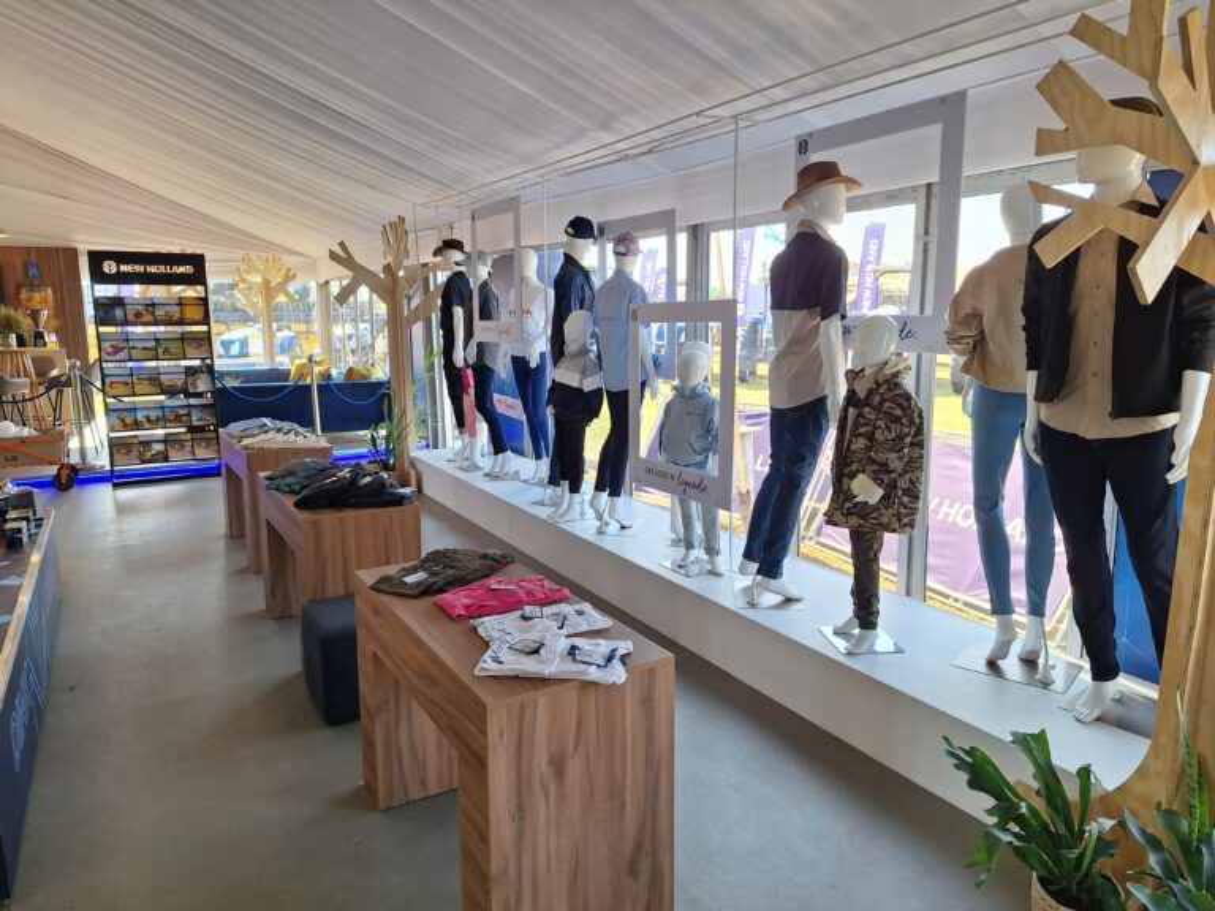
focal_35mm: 23
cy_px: 456
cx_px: 608
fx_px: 807
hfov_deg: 73.9
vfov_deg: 58.9
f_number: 1.8
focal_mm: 5.54
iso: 40
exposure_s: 1/190
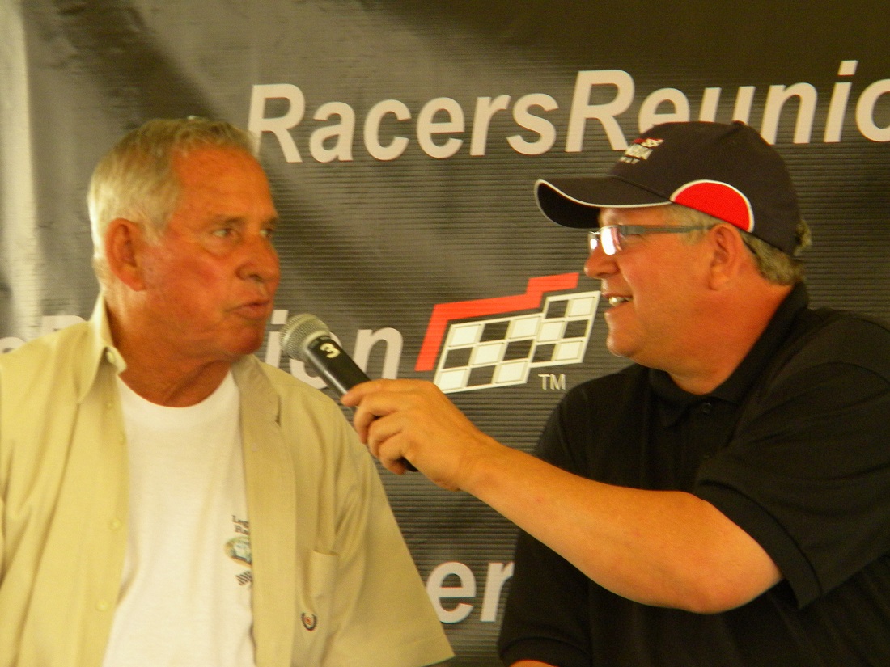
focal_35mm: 278
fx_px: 7148
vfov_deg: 5.3
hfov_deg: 7.1
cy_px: 334
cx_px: 445
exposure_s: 1/60
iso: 373
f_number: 5.4
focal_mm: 50.4
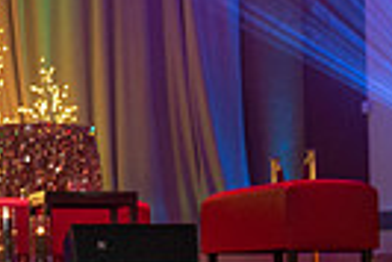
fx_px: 1602
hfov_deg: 12.6
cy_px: 174
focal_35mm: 147
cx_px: -345
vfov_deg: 9.4
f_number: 4
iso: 2000
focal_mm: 31
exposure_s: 1/100
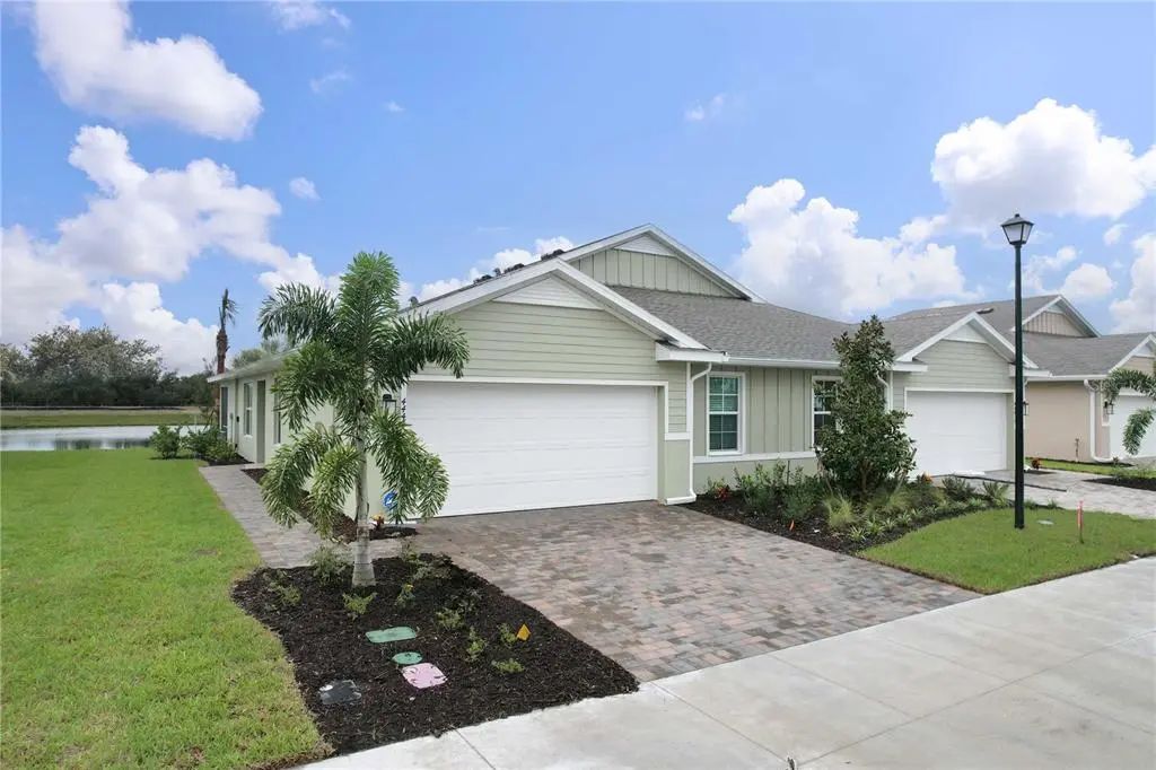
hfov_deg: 78.6
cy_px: 385
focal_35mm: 22
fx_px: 706
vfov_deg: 57.2
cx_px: 578
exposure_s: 1/640
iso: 120
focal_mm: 8.38
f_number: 2.8
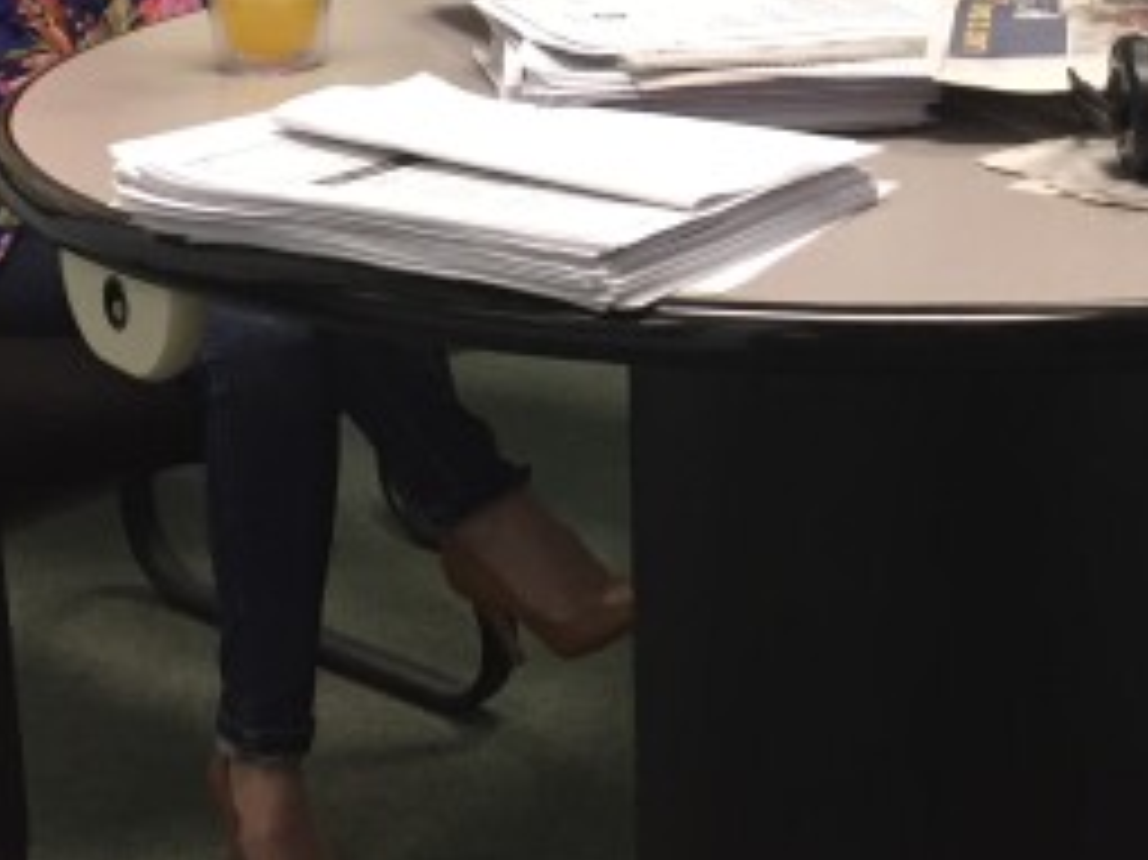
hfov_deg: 24.1
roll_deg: +0.5
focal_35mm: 80
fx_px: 2652
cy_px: -131
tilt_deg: -8.1
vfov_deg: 17.7
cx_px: 891
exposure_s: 1/30
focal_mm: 4.15
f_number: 2.2
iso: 50
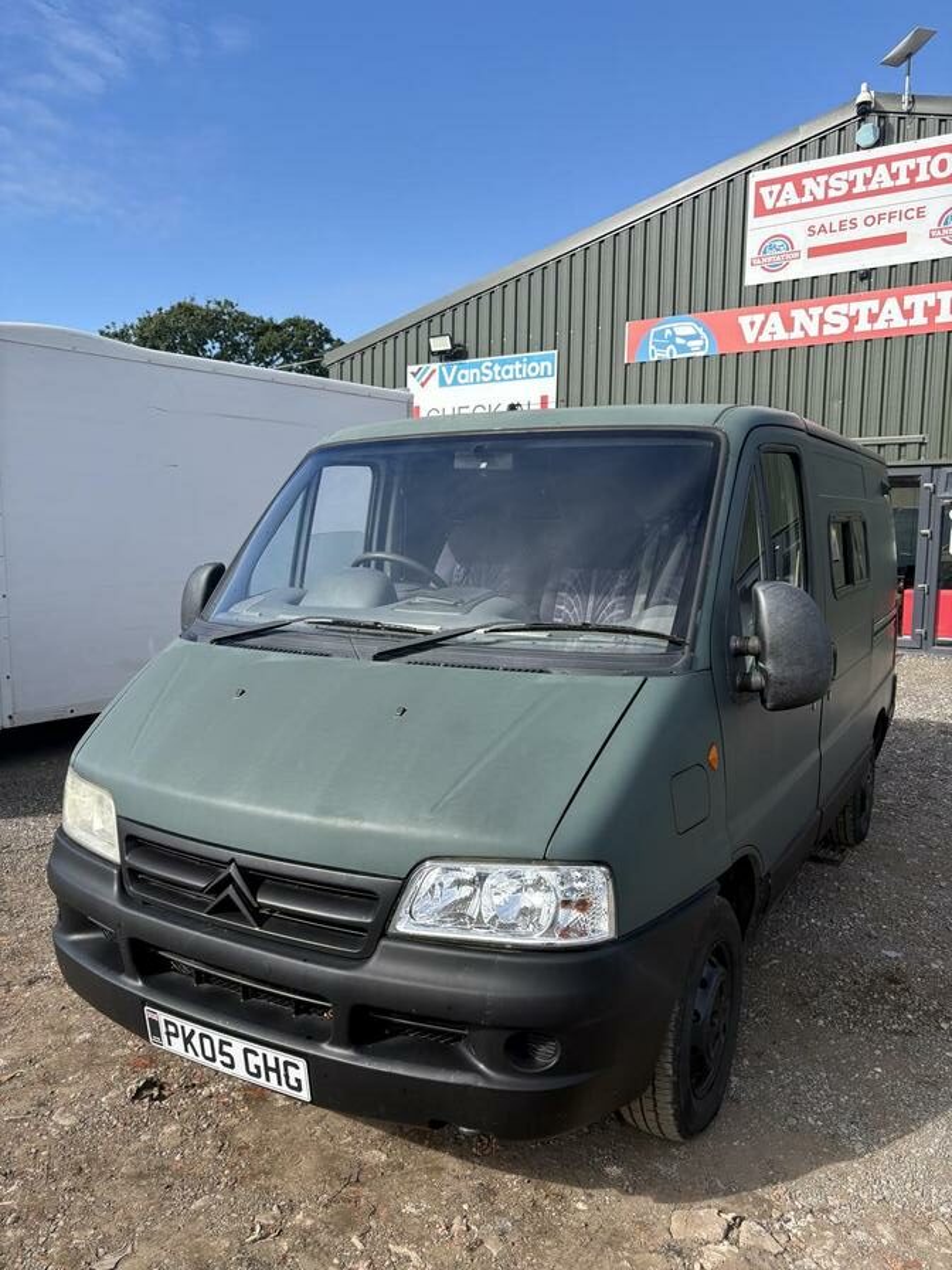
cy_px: 635
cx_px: 476
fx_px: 953
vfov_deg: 67.3
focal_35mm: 26
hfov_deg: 53.1
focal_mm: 5.96
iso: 50
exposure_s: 1/2141
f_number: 1.6
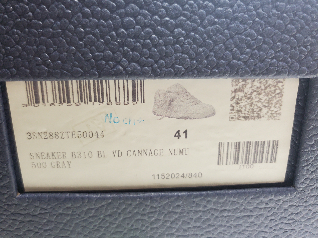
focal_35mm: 26
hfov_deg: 67.3
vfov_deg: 53.1
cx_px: 159
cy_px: 119
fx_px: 239
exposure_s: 1/100
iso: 125
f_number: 1.5
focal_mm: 4.3
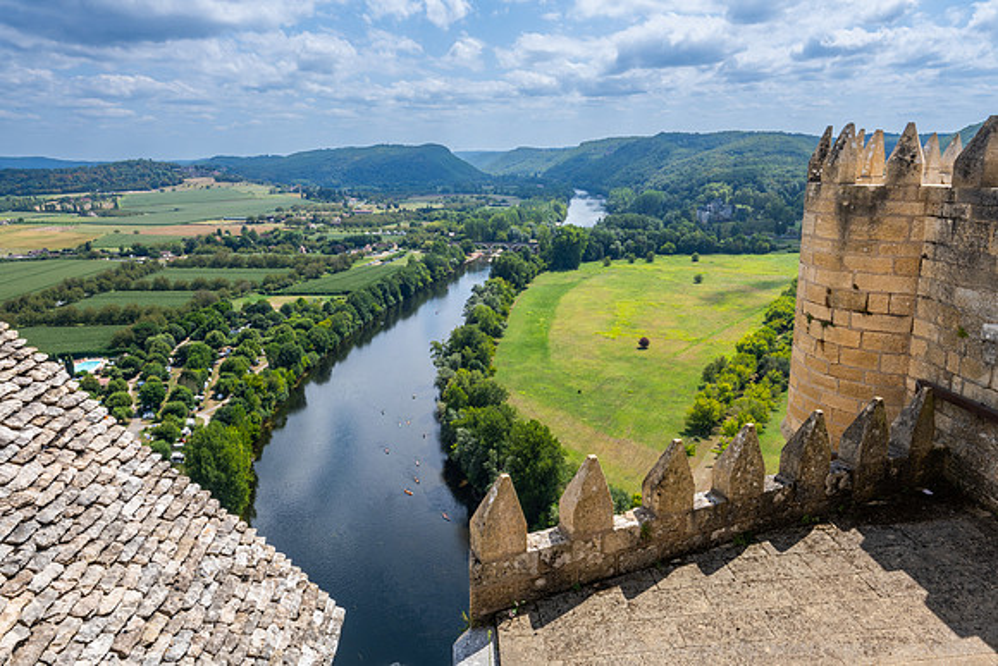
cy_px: 333
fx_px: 693
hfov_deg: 71.5
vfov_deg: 51.3
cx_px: 499
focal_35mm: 25
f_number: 22
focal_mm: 25
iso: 100
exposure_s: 1/30
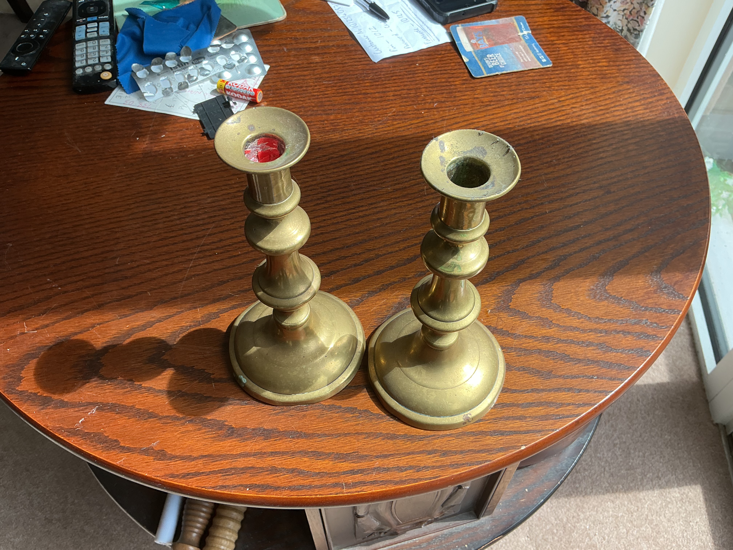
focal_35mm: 29
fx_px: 614
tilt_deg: -53.7
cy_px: 275
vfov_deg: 48.2
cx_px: 366
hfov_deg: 61.7
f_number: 1.8
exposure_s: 1/136
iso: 16
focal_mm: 3
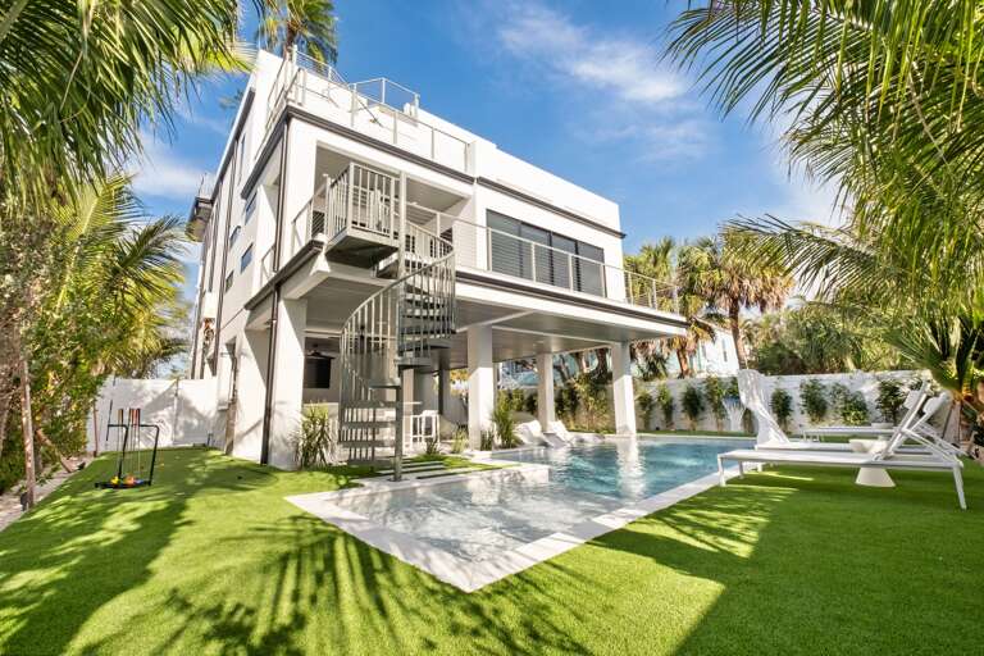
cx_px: 492
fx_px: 410
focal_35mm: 15
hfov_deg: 100.4
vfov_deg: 77.3
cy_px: 328
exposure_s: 1/250
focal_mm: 10
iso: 400
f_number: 13
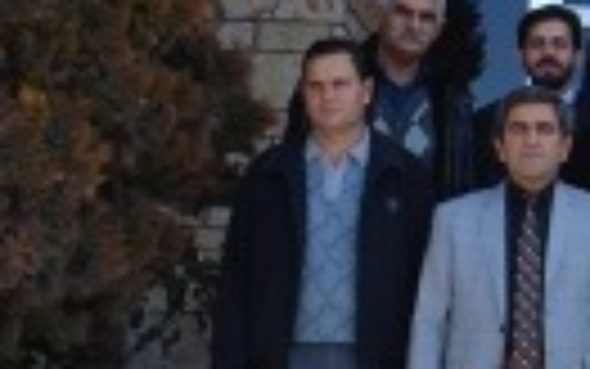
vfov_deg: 8.4
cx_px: 680
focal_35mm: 156
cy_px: 220
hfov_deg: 13.1
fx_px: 2517
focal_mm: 21
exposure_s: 1/250
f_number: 8
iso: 200
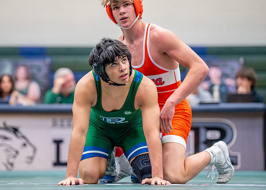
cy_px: 101
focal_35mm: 163
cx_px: 115
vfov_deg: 8.8
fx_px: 1231
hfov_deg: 12.3
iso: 6400
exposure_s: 1/1000
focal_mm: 145
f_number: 2.8
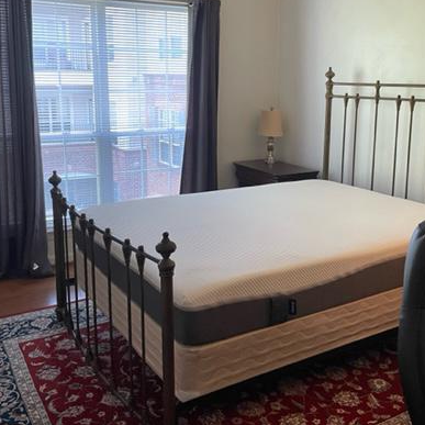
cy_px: 181
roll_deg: -0.2
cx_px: 237
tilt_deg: -13.0
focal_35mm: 38
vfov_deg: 43.7
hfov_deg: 43.8
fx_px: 528
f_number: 1.6
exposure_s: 1/59
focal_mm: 4.2
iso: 160
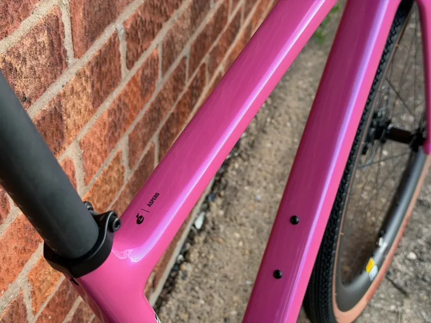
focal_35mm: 48
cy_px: 162
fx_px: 598
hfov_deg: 39.7
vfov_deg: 30.3
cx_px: 216
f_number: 1.78
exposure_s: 1/657
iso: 64
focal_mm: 6.76
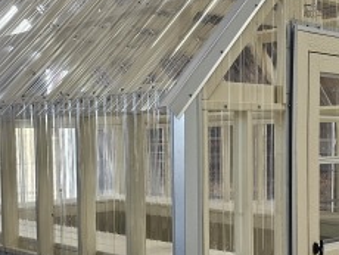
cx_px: 203
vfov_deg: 22.7
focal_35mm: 64
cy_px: 193
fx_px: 627
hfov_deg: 30.2
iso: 200
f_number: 1.7
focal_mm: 6.3
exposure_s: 1/180
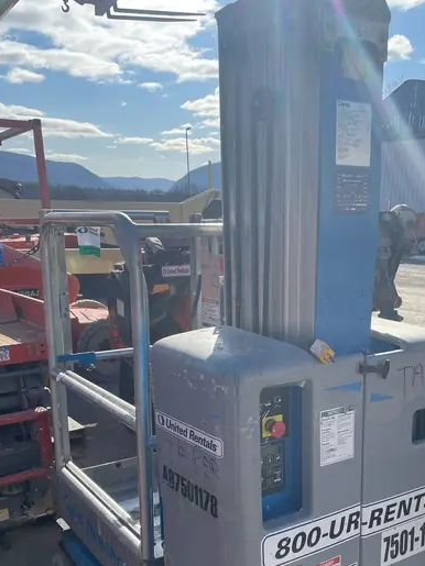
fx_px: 606
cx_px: 236
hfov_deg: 38.6
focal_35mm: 37
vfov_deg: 49.2
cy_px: 384
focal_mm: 4.2
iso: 32
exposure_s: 1/2959
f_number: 1.6
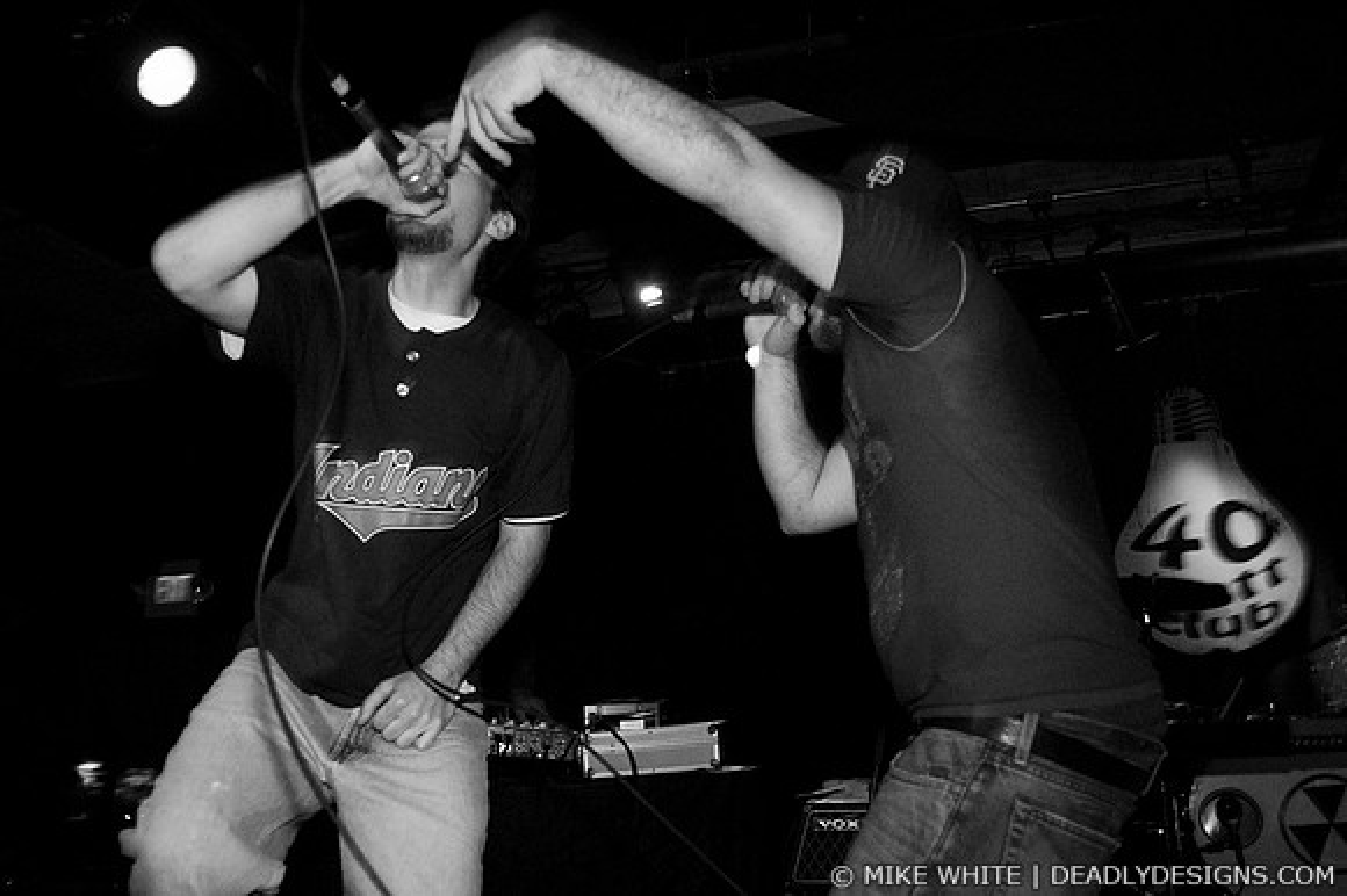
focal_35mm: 30
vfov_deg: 43.6
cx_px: 674
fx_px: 1122
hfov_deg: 62.0
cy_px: 448
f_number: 3.2
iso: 800
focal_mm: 20
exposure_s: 1/60
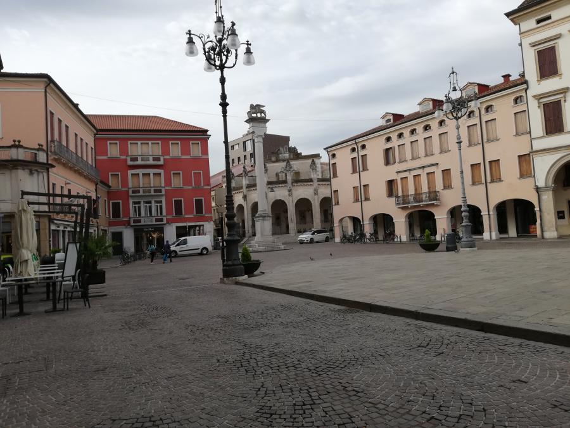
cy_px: 214
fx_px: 428
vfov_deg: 53.1
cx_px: 285
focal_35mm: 26
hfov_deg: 67.3
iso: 50
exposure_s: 1/761
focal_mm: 3.81
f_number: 2.2
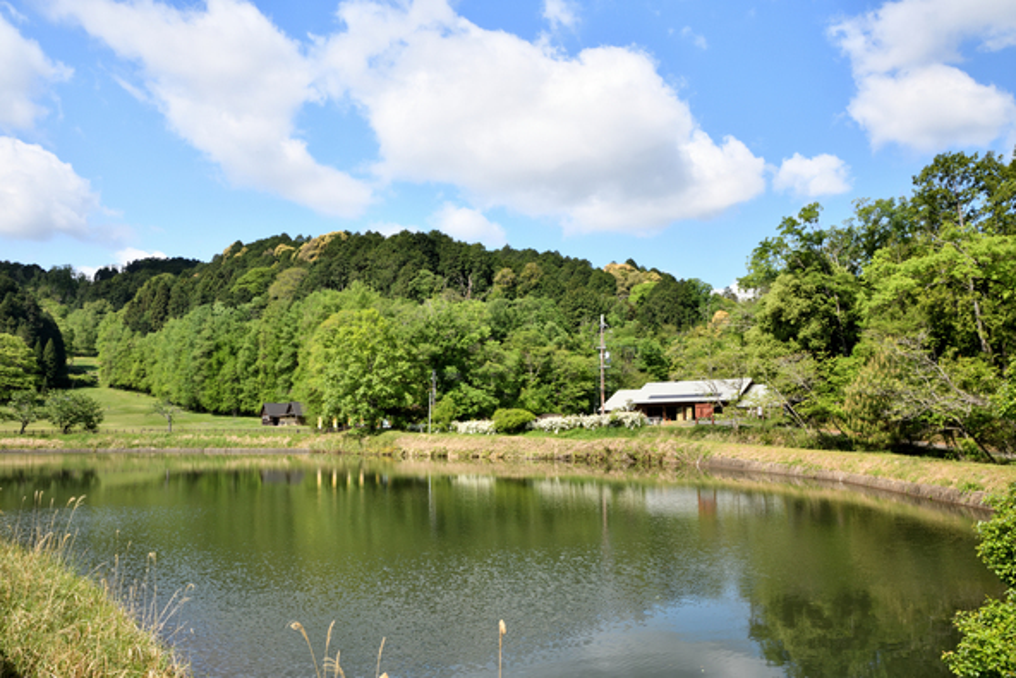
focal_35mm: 30
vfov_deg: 43.6
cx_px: 508
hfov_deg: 61.9
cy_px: 339
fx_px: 847
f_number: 22
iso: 640
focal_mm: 30
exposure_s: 1/40
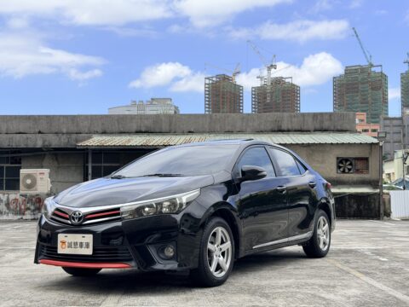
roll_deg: +0.6
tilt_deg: +3.2
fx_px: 567
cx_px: 204
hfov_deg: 39.7
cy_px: 154
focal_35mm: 48
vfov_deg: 30.3
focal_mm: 6.76
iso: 100
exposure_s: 1/2667
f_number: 1.78
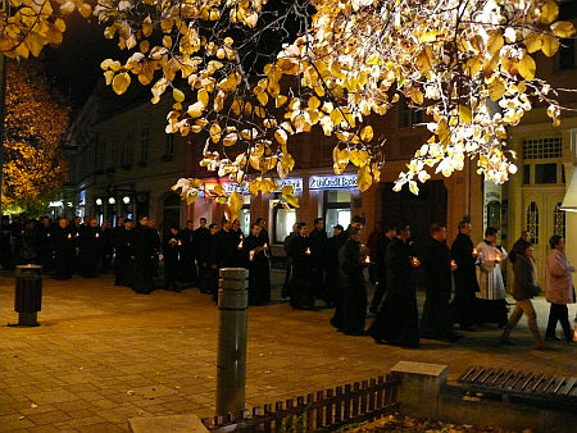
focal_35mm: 35
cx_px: 288
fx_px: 584
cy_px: 216
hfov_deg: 52.6
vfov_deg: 40.7
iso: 800
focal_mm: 7.4
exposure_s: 1/20
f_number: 2.8
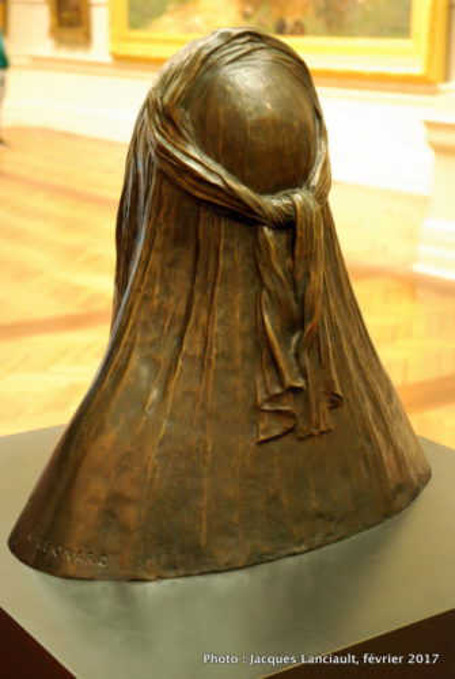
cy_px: 340
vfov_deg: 30.5
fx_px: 1247
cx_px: 228
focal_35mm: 66
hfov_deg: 20.7
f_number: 4.5
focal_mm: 44
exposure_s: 1/4
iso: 1250
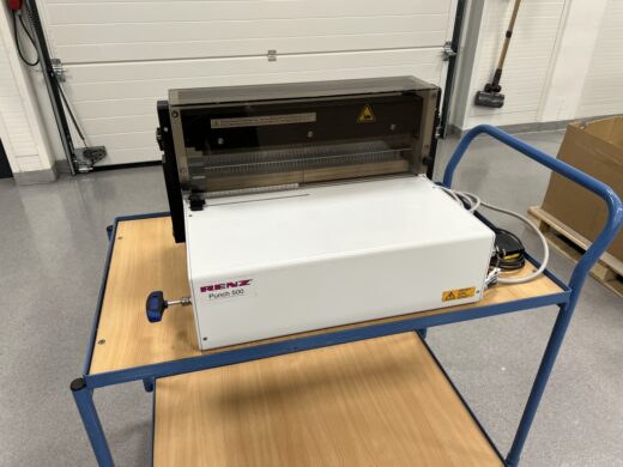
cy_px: 234
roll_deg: +0.6
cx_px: 312
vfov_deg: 53.1
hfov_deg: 67.3
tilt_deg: -30.4
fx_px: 468
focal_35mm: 26
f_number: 1.5
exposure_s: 1/121
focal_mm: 5.7
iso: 125
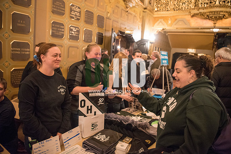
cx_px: 116
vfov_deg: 53.2
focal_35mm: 24
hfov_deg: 73.7
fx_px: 154
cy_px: 77
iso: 4000
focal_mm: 24
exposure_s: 1/100
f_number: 2.8
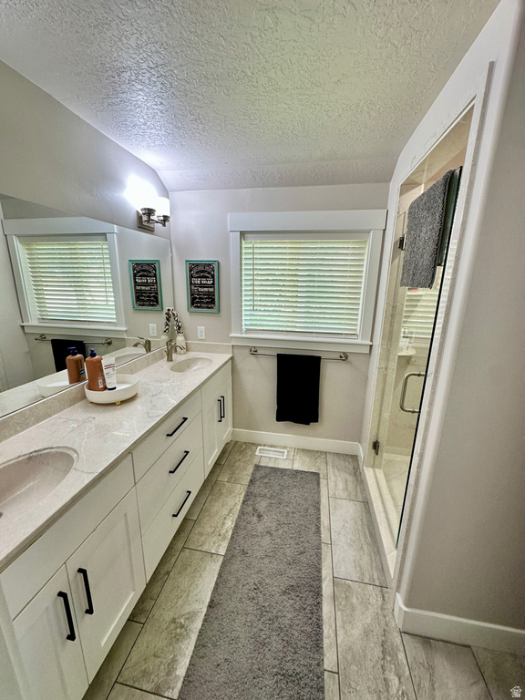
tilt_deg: -13.2
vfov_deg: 102.1
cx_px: 262
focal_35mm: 14
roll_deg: -1.7
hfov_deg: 85.7
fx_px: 283
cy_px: 350
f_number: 2.2
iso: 125
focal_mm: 2.22
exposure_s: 1/120
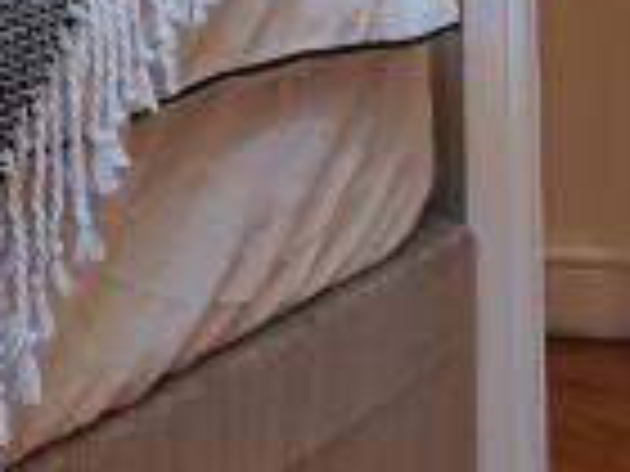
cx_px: -441
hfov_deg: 15.0
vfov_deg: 11.3
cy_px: -494
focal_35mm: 117
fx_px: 2129
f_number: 2.2
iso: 250
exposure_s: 1/50
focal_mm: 2.35
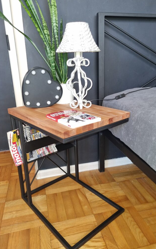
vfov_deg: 66.5
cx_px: 81
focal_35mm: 28
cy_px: 125
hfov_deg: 44.5
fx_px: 190
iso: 250
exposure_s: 1/50
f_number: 1.8
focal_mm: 5.4
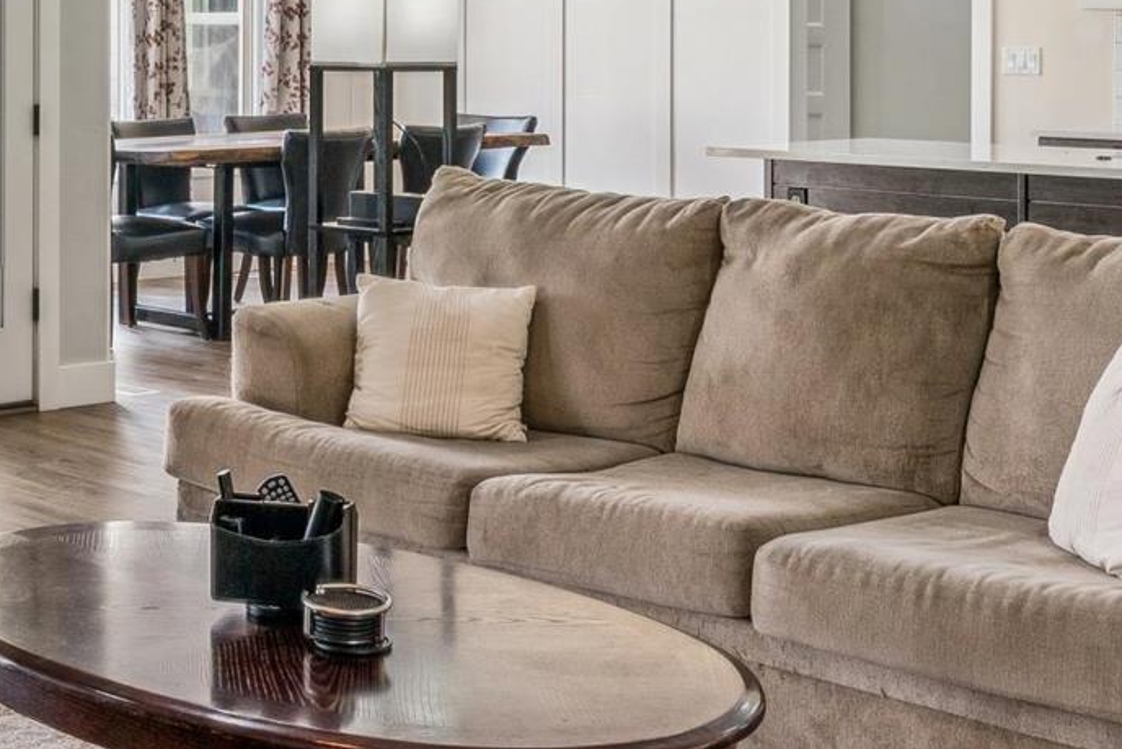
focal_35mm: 71
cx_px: 42
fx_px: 2200
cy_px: 34
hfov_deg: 27.2
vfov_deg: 18.9
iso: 400
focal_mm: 15.8
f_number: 14
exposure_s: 1/13
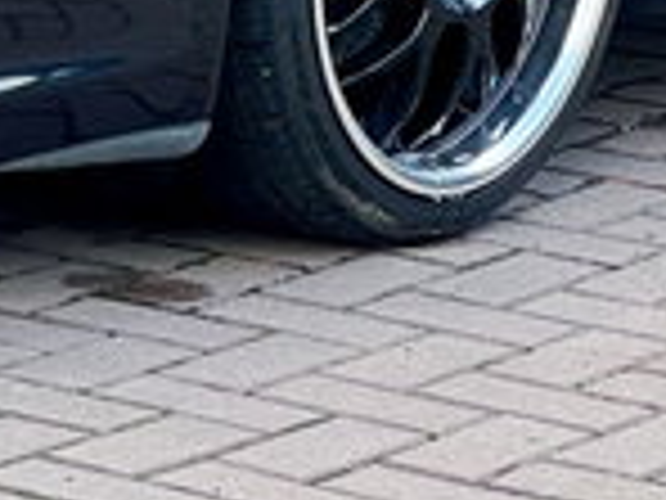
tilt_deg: -7.2
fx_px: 7696
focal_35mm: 400
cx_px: 274
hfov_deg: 5.0
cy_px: -644
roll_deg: +0.0
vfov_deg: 3.7
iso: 32
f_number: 2.8
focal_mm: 9
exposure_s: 1/99
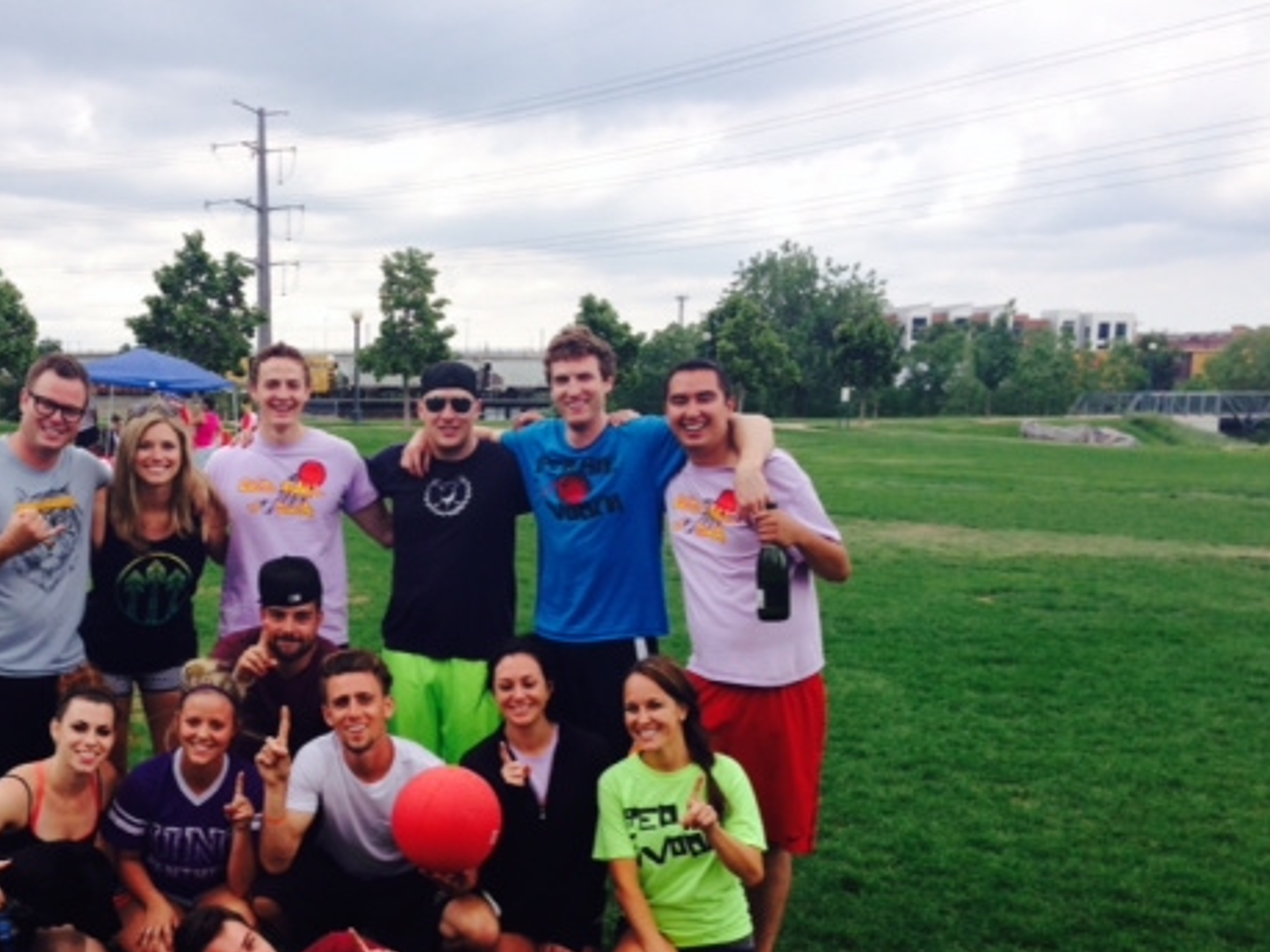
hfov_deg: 40.6
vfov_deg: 31.2
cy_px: 659
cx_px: 393
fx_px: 1687
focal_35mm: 46
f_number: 2.4
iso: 50
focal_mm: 4.12
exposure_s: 1/874
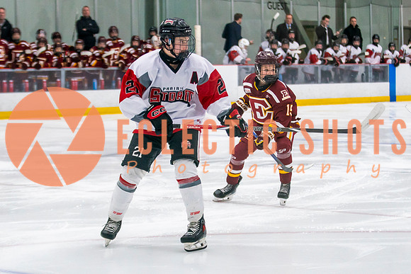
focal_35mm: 135
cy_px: 122
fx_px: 1536
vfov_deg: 10.2
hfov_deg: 15.2
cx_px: 206
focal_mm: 70
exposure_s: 1/640
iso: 2000
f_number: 2.8
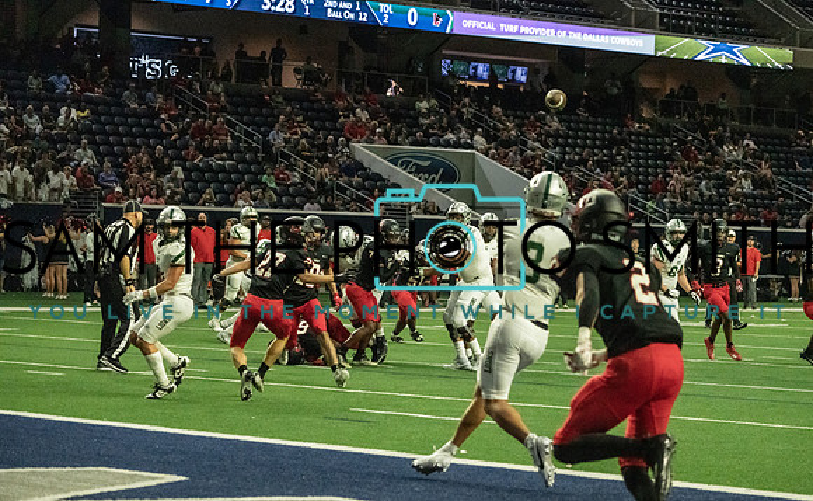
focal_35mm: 113
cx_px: 450
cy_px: 300
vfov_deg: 11.4
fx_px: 2500
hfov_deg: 18.5
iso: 12800
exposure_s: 1/1250
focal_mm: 100
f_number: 4.5
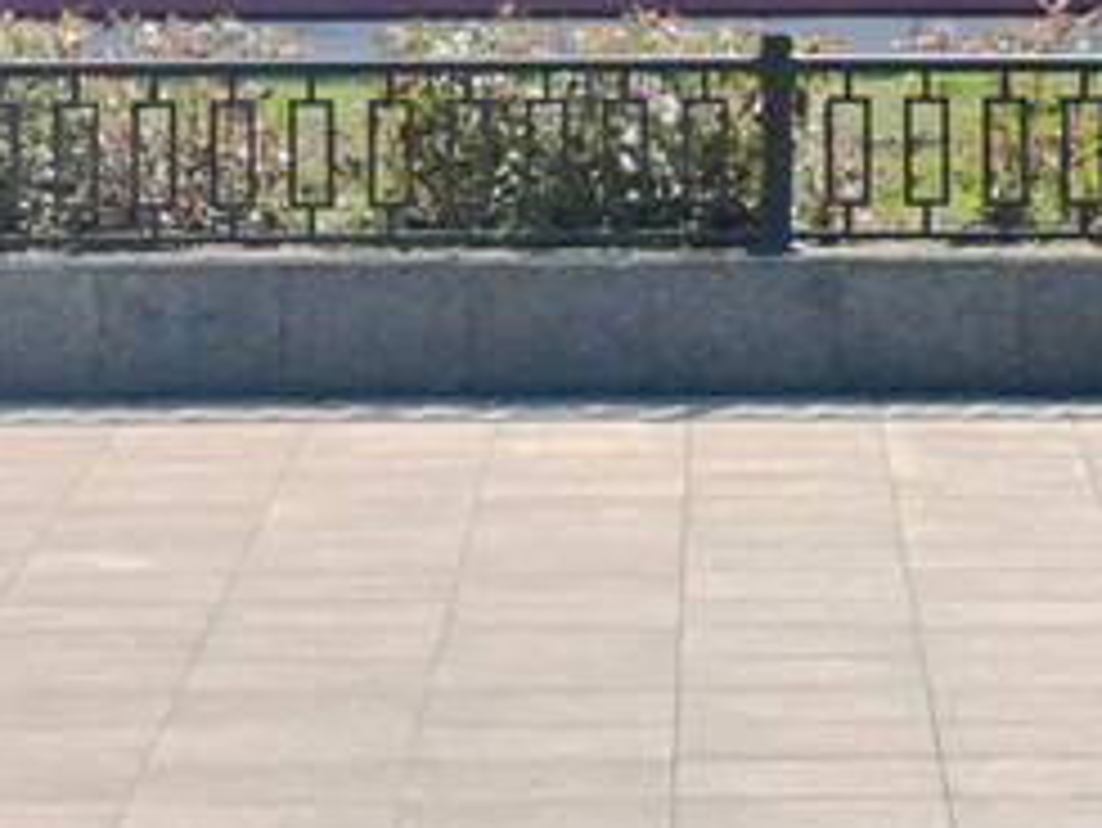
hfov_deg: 7.8
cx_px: 603
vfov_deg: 5.7
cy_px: -837
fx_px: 8090
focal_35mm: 254
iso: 4000
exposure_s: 1/8000
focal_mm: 54
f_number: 8
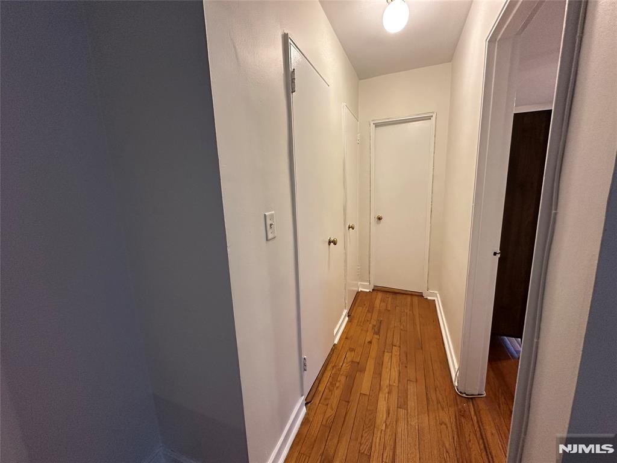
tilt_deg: -9.2
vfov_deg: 85.7
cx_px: 308
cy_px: 232
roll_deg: +1.8
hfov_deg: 102.1
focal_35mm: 14
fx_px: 250
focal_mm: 2.22
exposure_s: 1/60
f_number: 2.2
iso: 250
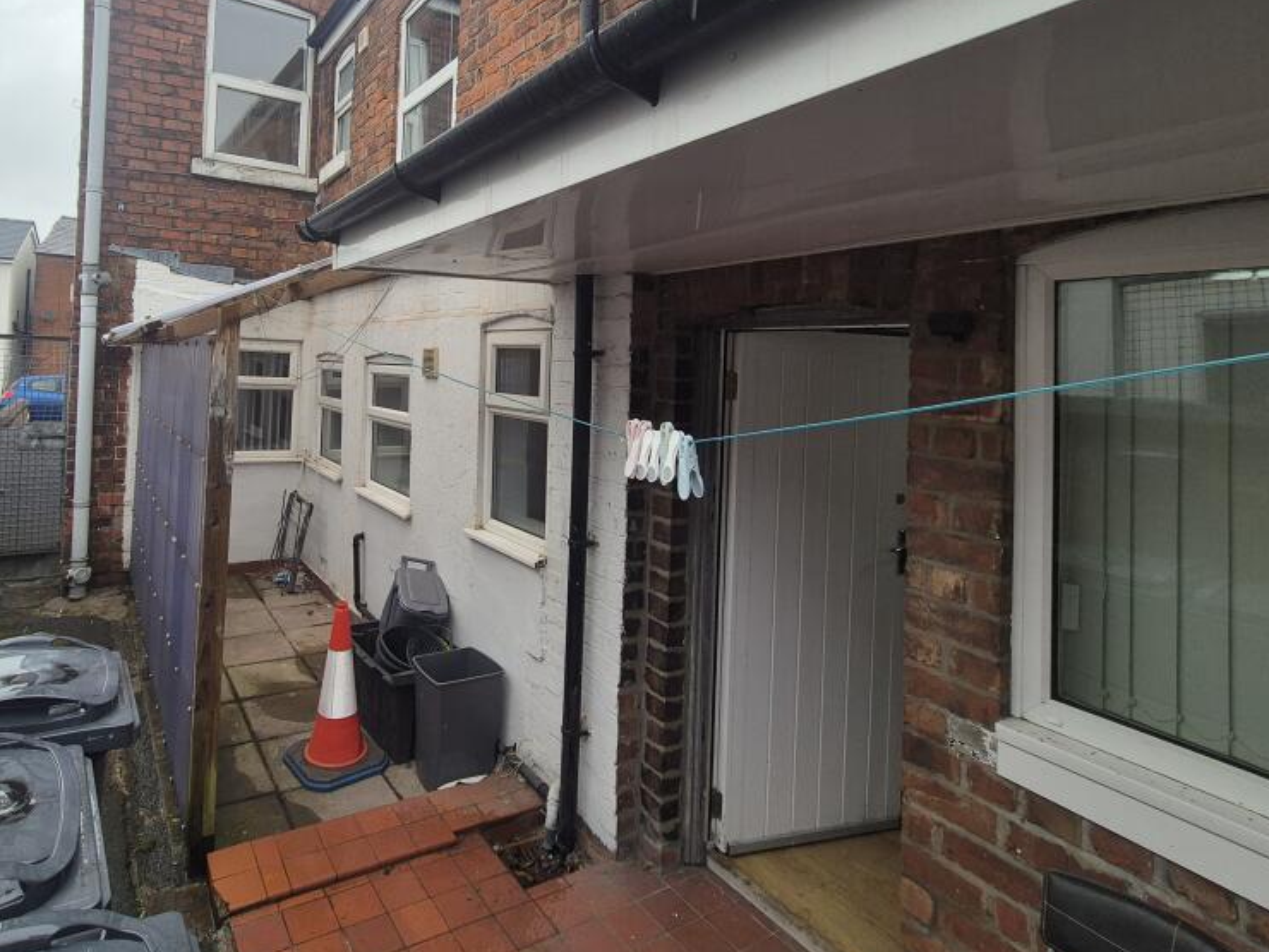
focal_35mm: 18
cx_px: 465
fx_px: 660
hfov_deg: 85.8
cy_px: 338
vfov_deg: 70.0
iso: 50
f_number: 2.2
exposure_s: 1/347
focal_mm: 2.2
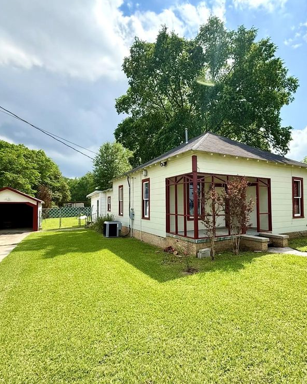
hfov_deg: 70.2
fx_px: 216
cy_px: 196
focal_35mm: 19
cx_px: 182
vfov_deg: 83.3
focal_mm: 2.22
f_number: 2.2
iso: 64
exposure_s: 1/1368
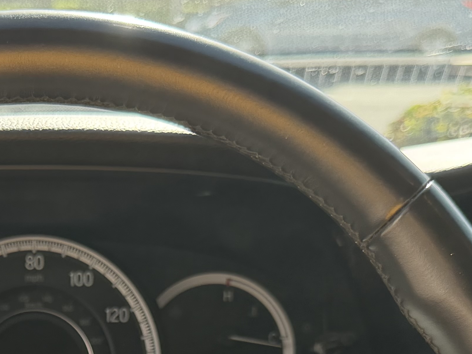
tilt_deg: -27.6
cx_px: 64
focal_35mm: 85
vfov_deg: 15.6
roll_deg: -0.7
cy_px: 578
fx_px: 1159
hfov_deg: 22.6
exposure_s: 1/584
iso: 100
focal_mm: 6.76
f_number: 1.78
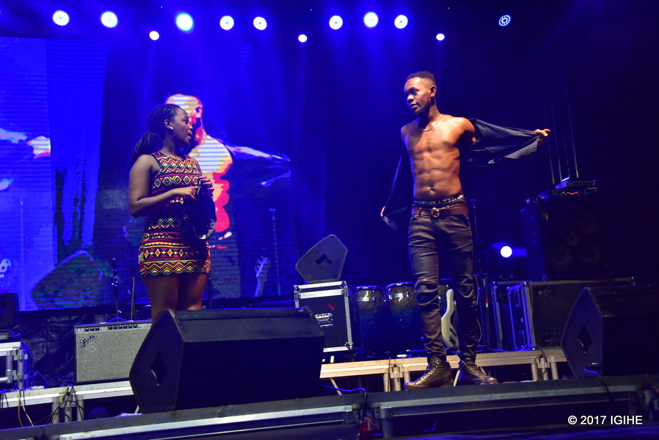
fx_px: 1026
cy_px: 220
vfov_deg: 24.2
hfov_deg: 35.6
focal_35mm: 56
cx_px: 330
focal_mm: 56
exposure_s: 1/500
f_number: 4.5
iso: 5000
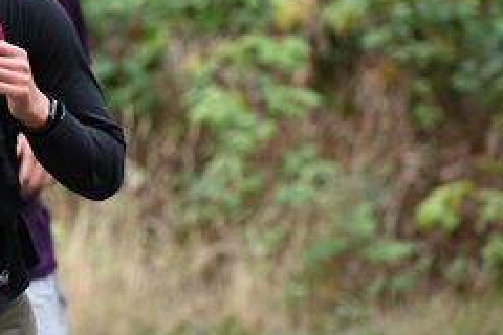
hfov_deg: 4.5
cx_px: 21
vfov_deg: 3.0
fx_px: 6399
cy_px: 120
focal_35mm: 458
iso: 400
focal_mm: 200
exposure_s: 1/320
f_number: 6.3
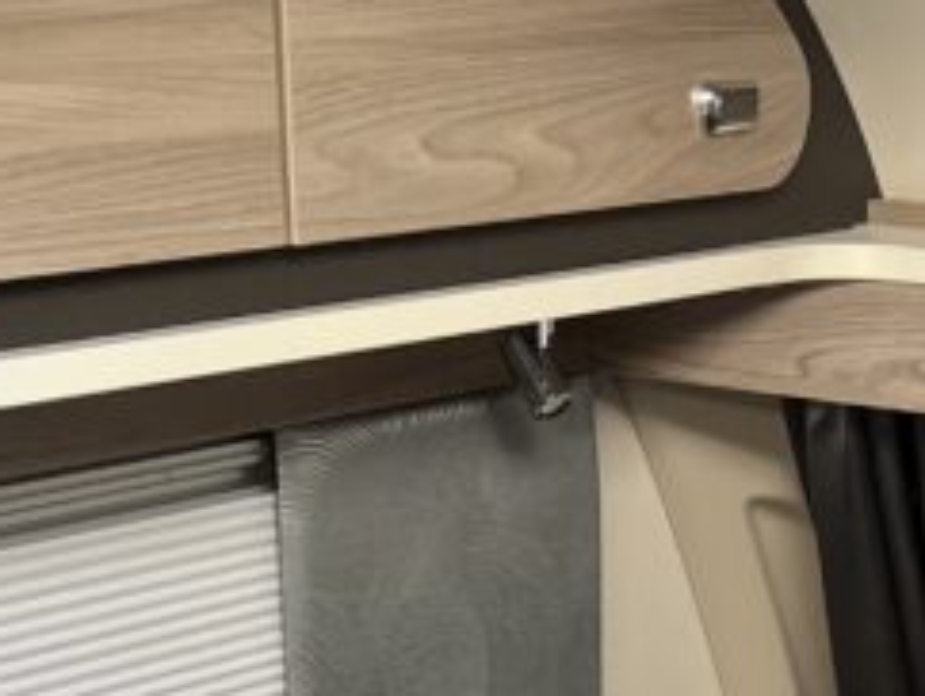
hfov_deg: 17.7
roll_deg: -2.3
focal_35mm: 110
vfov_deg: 11.9
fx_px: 2942
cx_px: 742
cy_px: 1430
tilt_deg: -28.6
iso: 125
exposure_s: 1/120
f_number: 1.5
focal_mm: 5.7
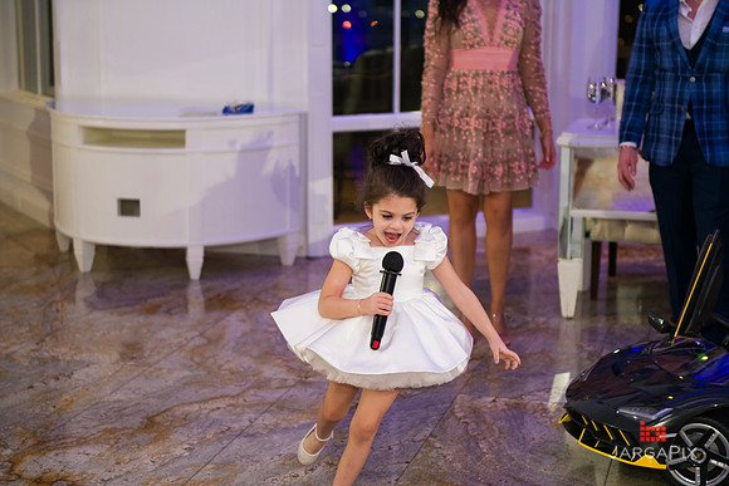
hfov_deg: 28.8
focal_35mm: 70
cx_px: 364
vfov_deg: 19.5
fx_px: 1418
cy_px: 243
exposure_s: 1/125
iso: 1600
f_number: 3.2
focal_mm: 70
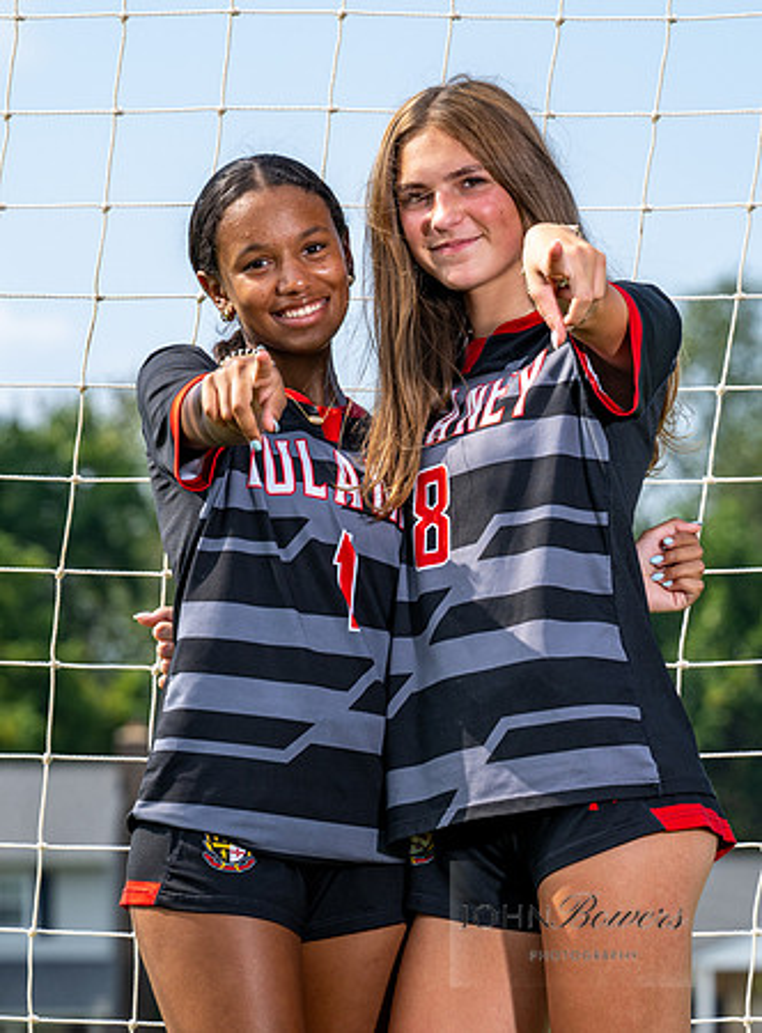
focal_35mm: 272
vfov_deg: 7.3
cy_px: 582
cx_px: 358
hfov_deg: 5.4
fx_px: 8072
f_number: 6.3
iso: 64
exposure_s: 1/400
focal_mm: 140
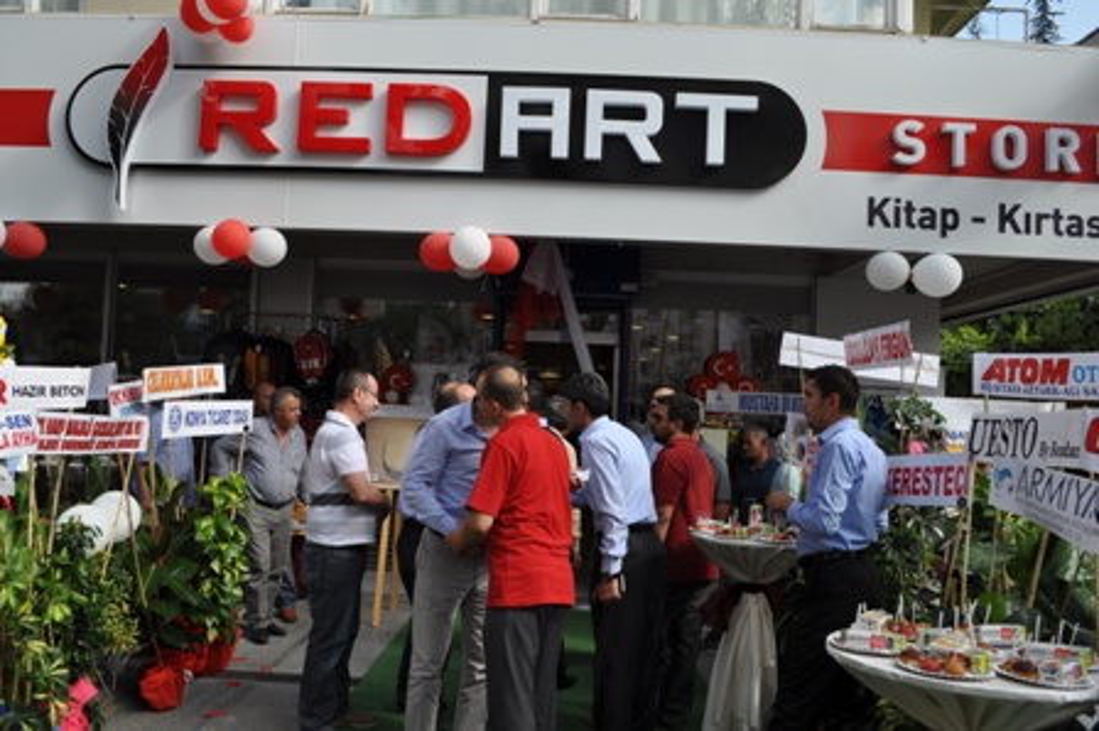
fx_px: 915
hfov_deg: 62.0
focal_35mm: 30
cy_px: 366
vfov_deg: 43.5
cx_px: 550
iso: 200
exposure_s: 1/200
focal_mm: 20
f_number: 7.1
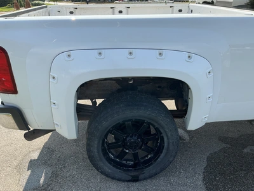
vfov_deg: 49.7
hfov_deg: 63.4
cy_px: 96
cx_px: 127
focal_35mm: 28
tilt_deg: -25.2
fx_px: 205
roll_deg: +0.7
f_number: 1.8
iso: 25
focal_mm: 3
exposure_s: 1/855
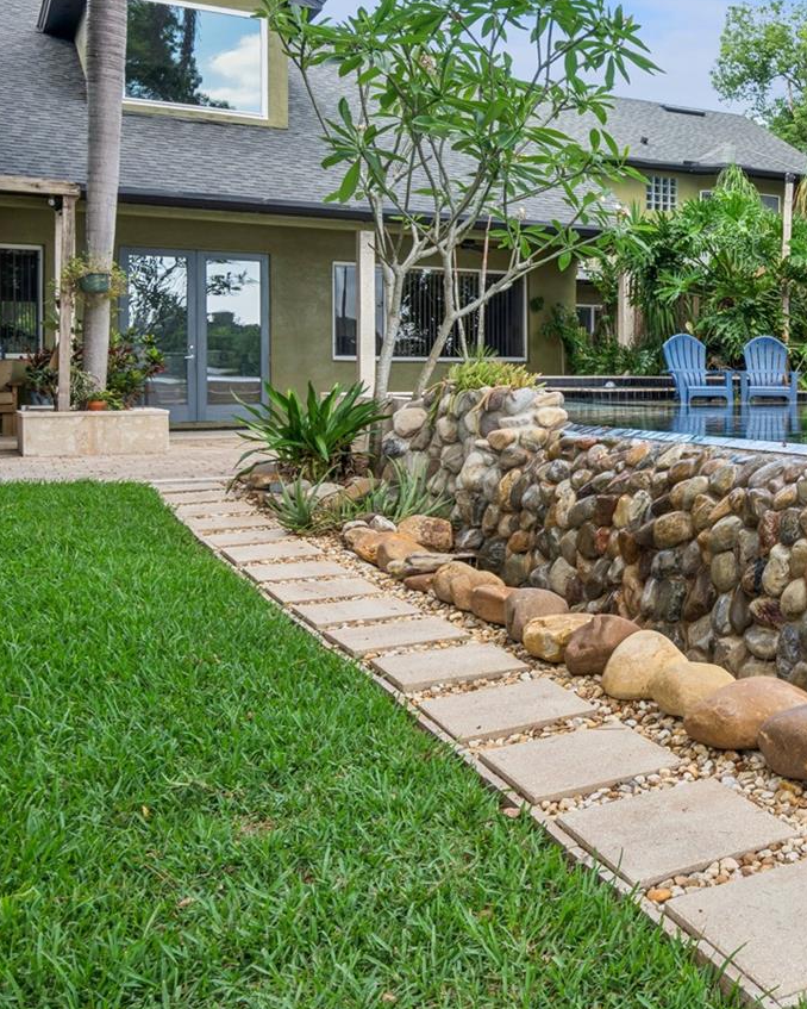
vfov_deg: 46.4
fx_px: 1164
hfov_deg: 33.0
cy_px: 379
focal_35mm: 39
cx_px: 907
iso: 125
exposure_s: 1/10
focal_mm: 22
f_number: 18
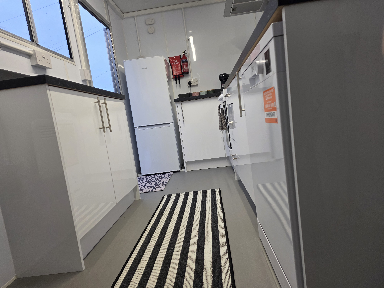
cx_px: 192
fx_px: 255
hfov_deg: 73.9
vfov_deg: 58.9
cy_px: 144
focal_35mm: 23
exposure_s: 1/180
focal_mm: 6.3
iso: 125
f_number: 1.7
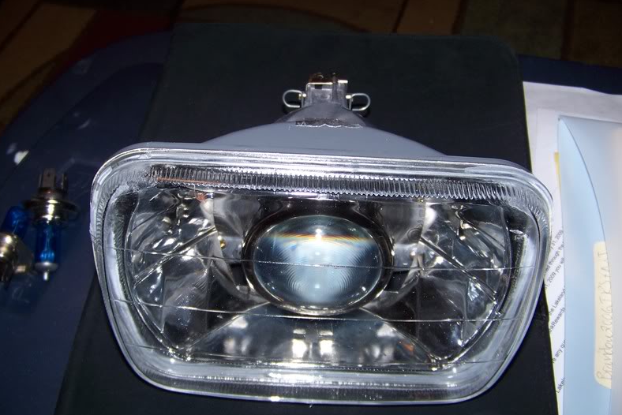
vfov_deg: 35.1
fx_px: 657
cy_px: 222
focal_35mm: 38
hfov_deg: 50.7
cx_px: 309
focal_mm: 5.85
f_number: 2.8
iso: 64
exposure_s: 1/30
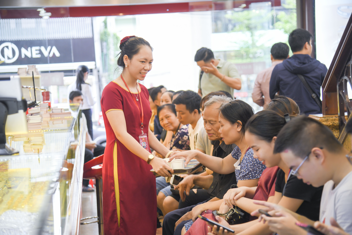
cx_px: 176
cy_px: 118
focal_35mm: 82
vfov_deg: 16.7
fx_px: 802
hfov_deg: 24.8
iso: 1000
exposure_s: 1/125
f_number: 4
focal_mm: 82
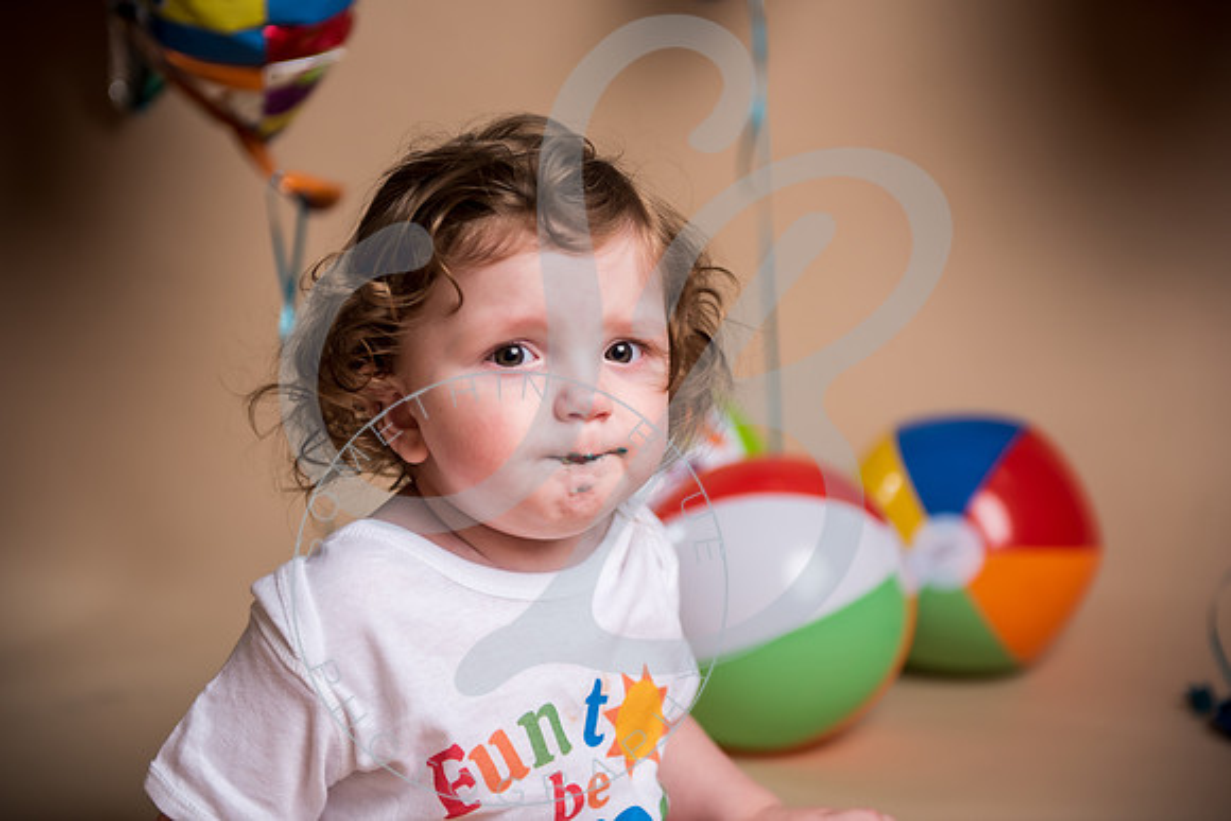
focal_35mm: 70
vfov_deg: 19.5
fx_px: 2394
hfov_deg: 28.8
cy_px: 410
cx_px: 616
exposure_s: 1/125
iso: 125
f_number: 2.8
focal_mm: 70
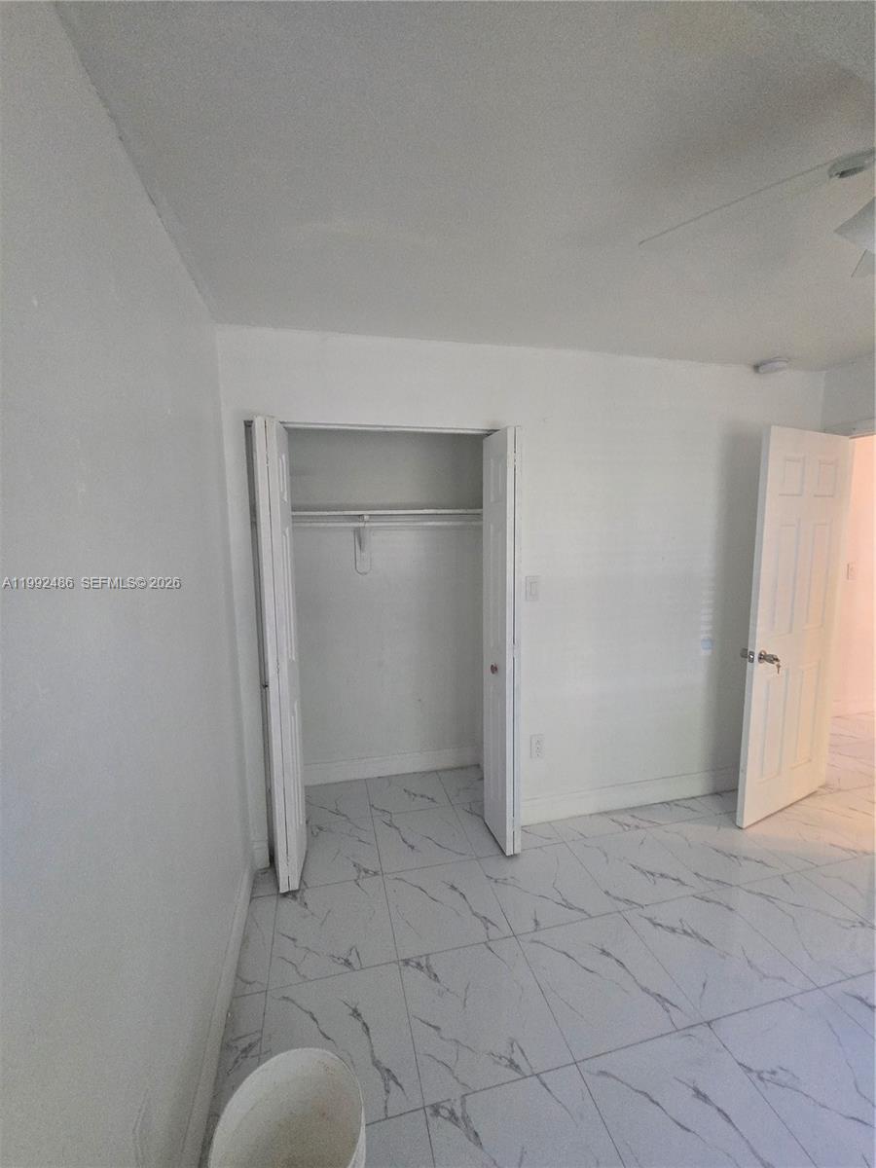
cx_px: 438
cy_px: 584
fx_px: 439
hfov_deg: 89.9
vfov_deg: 106.2
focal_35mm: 13
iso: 400
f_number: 2.2
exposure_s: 1/60
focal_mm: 2.2
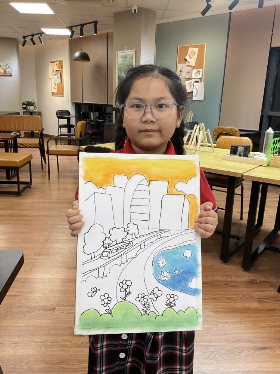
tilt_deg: -15.8
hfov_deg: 48.2
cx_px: 140
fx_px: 313
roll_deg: -2.3
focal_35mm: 29
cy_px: 187
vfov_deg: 61.7
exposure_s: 1/93
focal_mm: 3
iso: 64
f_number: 1.8
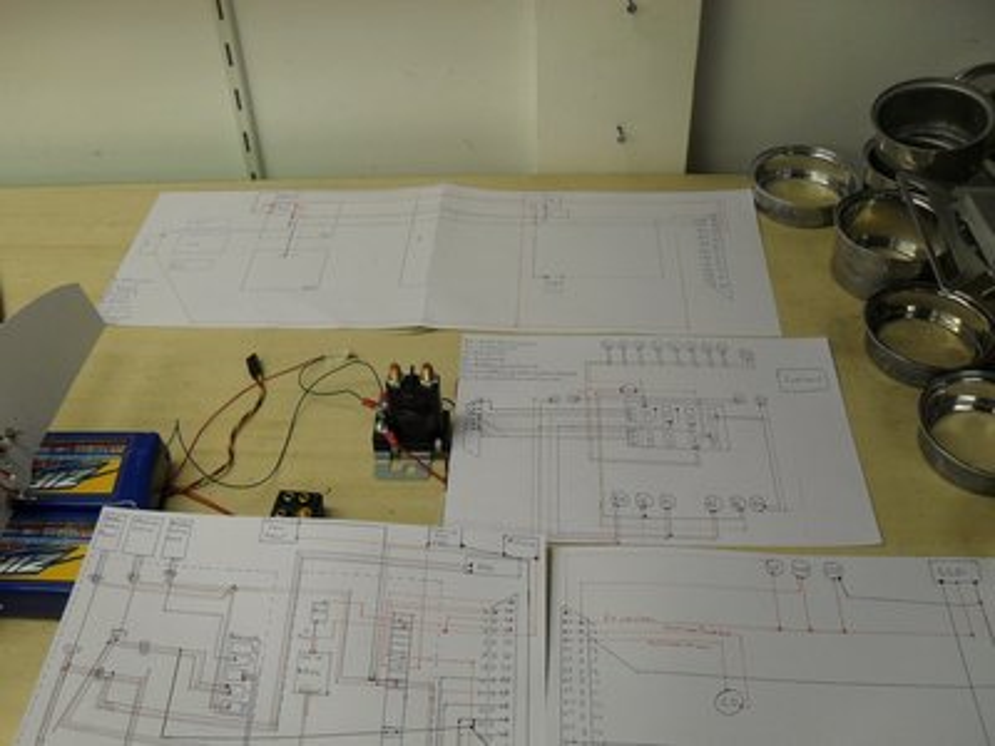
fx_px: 1006
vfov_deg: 40.7
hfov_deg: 52.6
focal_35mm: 35
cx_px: 498
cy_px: 373
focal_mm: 6.2
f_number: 2.8
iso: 100
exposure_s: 1/60
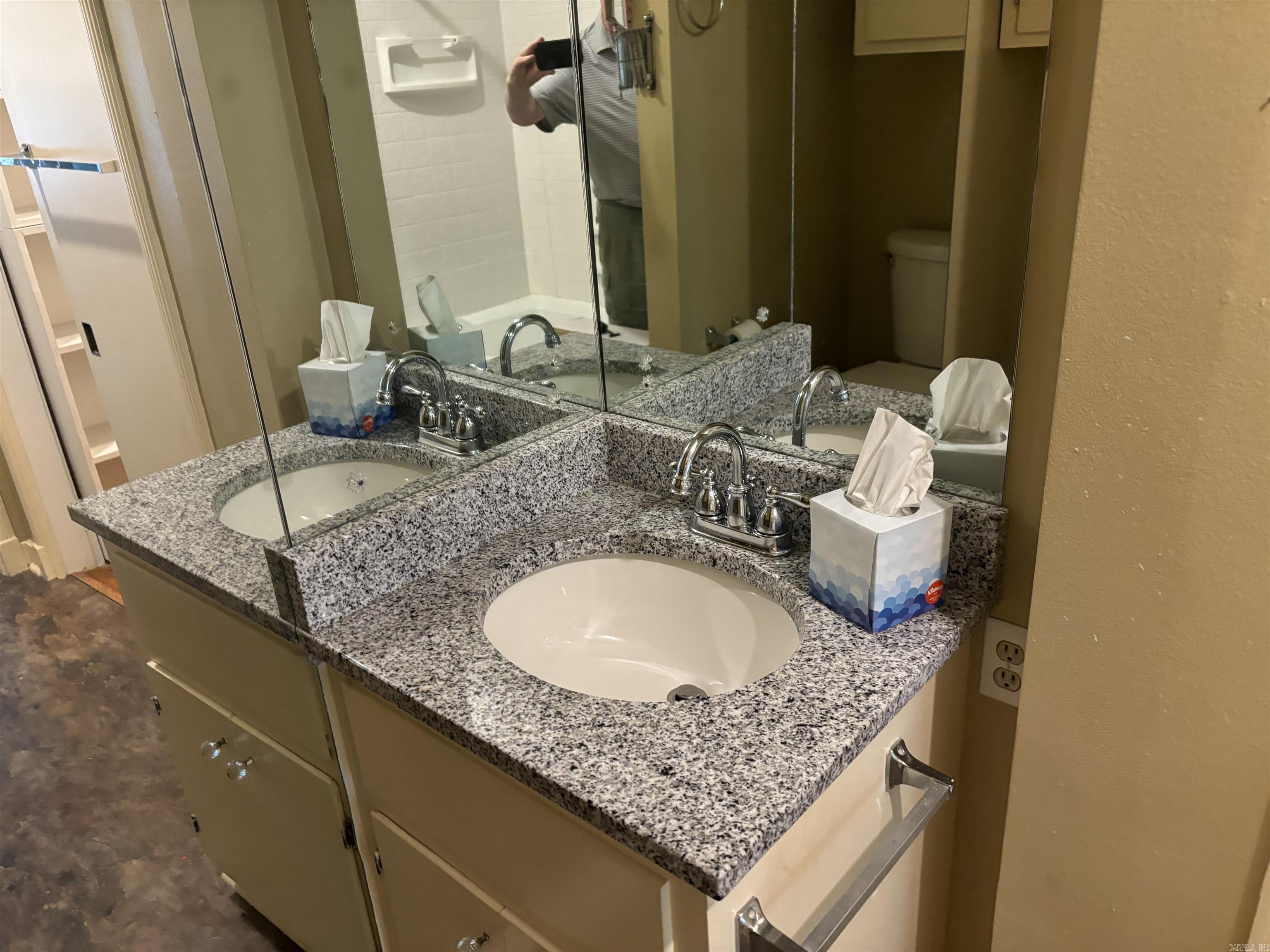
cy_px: 476
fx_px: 954
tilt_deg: -24.3
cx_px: 635
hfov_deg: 67.3
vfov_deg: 53.1
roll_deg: +4.8
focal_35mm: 26
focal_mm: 5.96
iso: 500
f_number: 1.6
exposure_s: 1/60
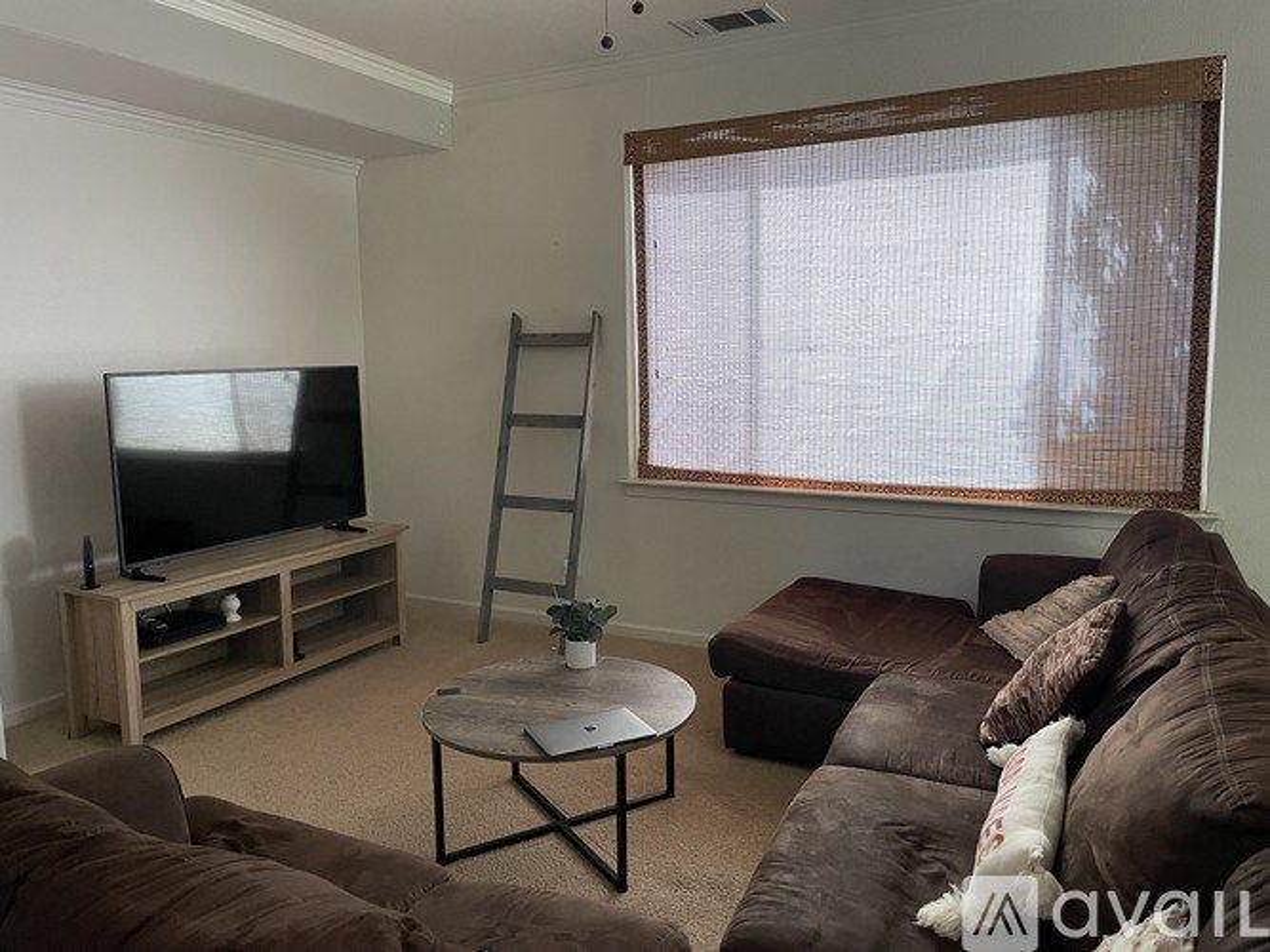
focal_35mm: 26
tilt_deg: -7.1
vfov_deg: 53.0
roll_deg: +1.2
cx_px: 635
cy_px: 476
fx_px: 954
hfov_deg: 67.3
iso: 160
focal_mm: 4.2
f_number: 1.6
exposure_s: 1/60
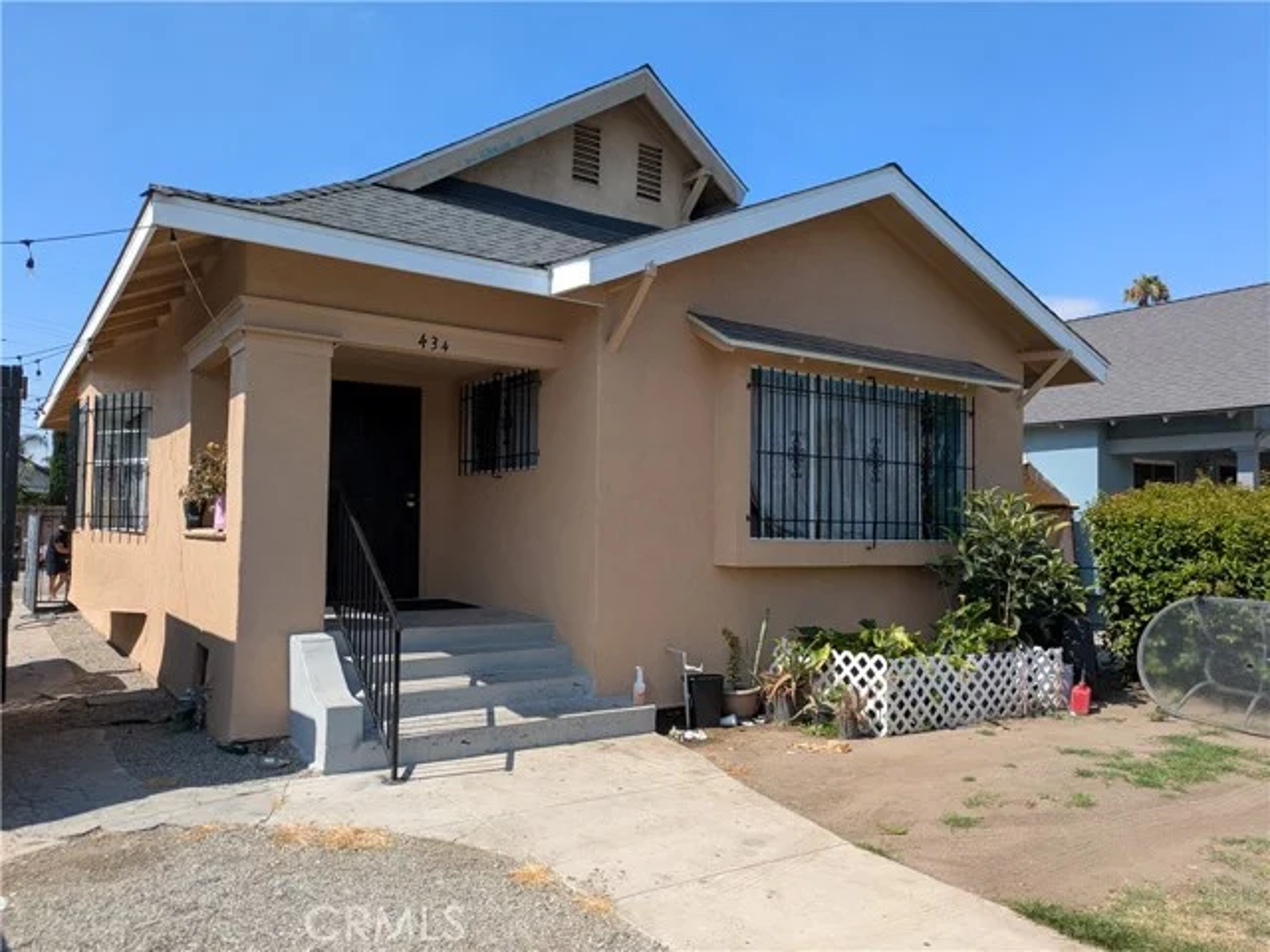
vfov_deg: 54.9
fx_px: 917
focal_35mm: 25
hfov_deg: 69.4
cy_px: 476
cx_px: 635
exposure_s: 1/1653
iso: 49
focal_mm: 5.43
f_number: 1.89
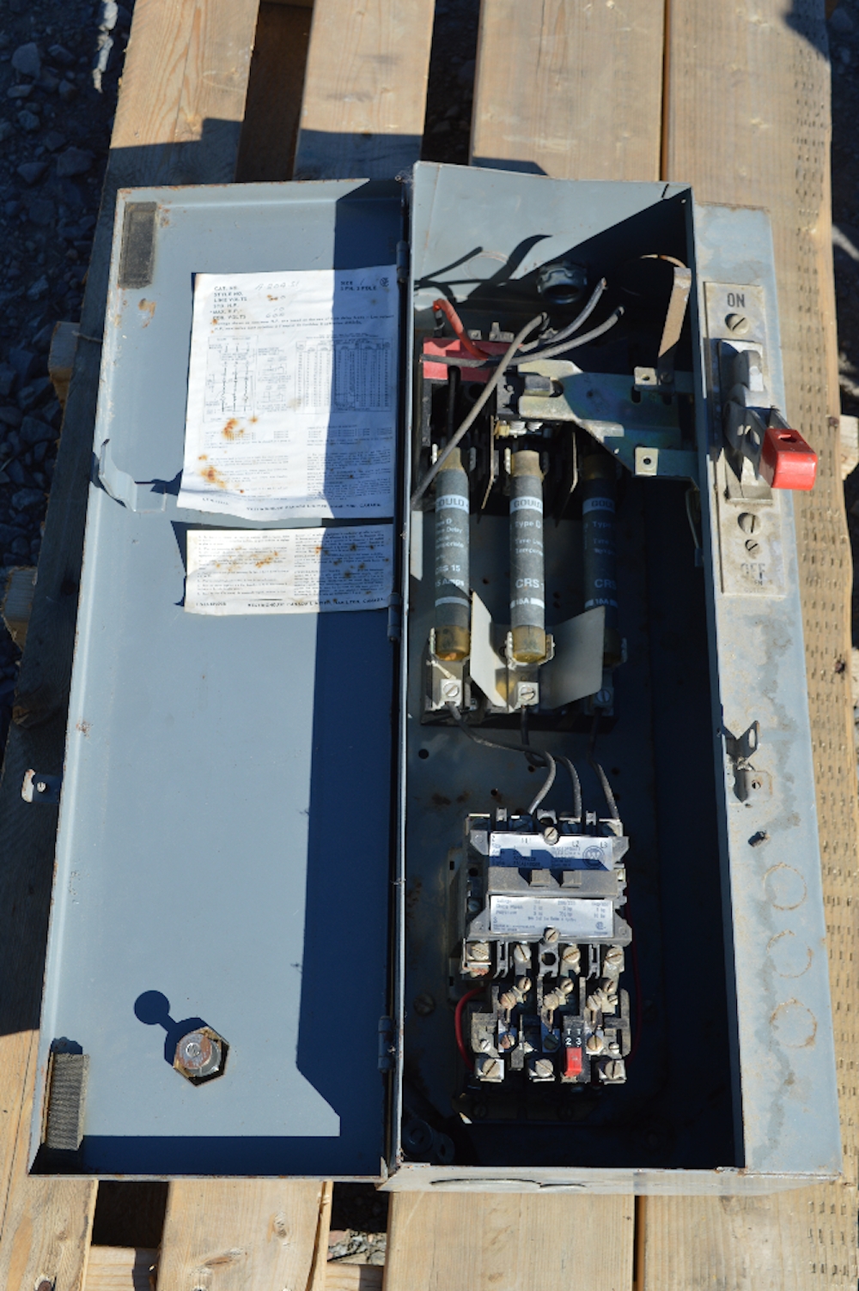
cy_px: 646
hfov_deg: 28.9
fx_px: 1667
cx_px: 430
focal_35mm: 46
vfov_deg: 42.4
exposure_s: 1/250
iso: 100
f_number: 8
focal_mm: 31
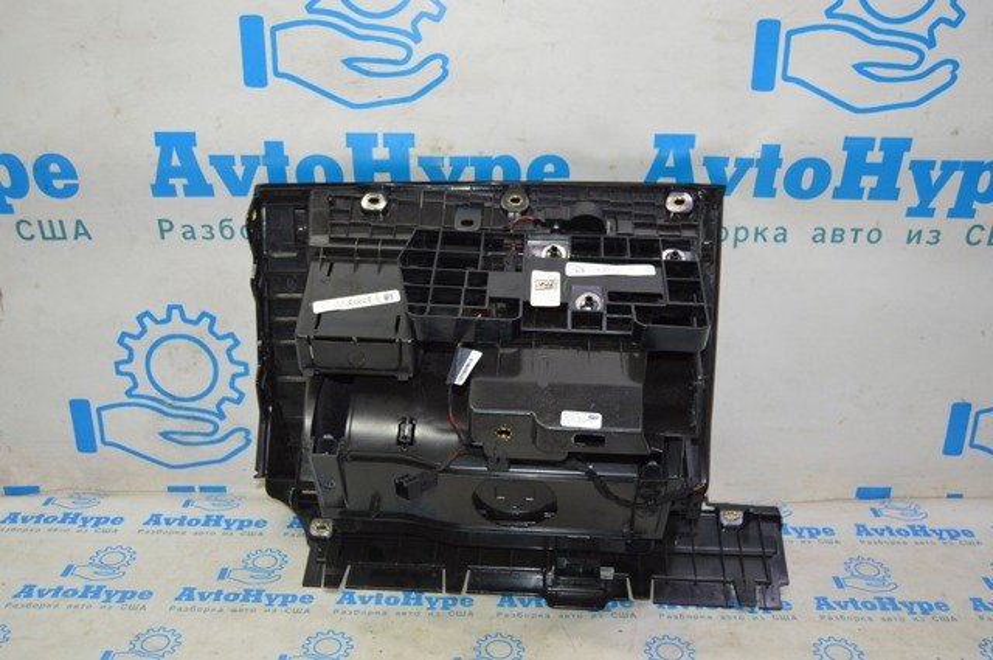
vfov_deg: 38.3
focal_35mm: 34
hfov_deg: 55.2
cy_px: 330
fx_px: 950
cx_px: 496
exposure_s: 1/60
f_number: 4
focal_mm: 23
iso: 400
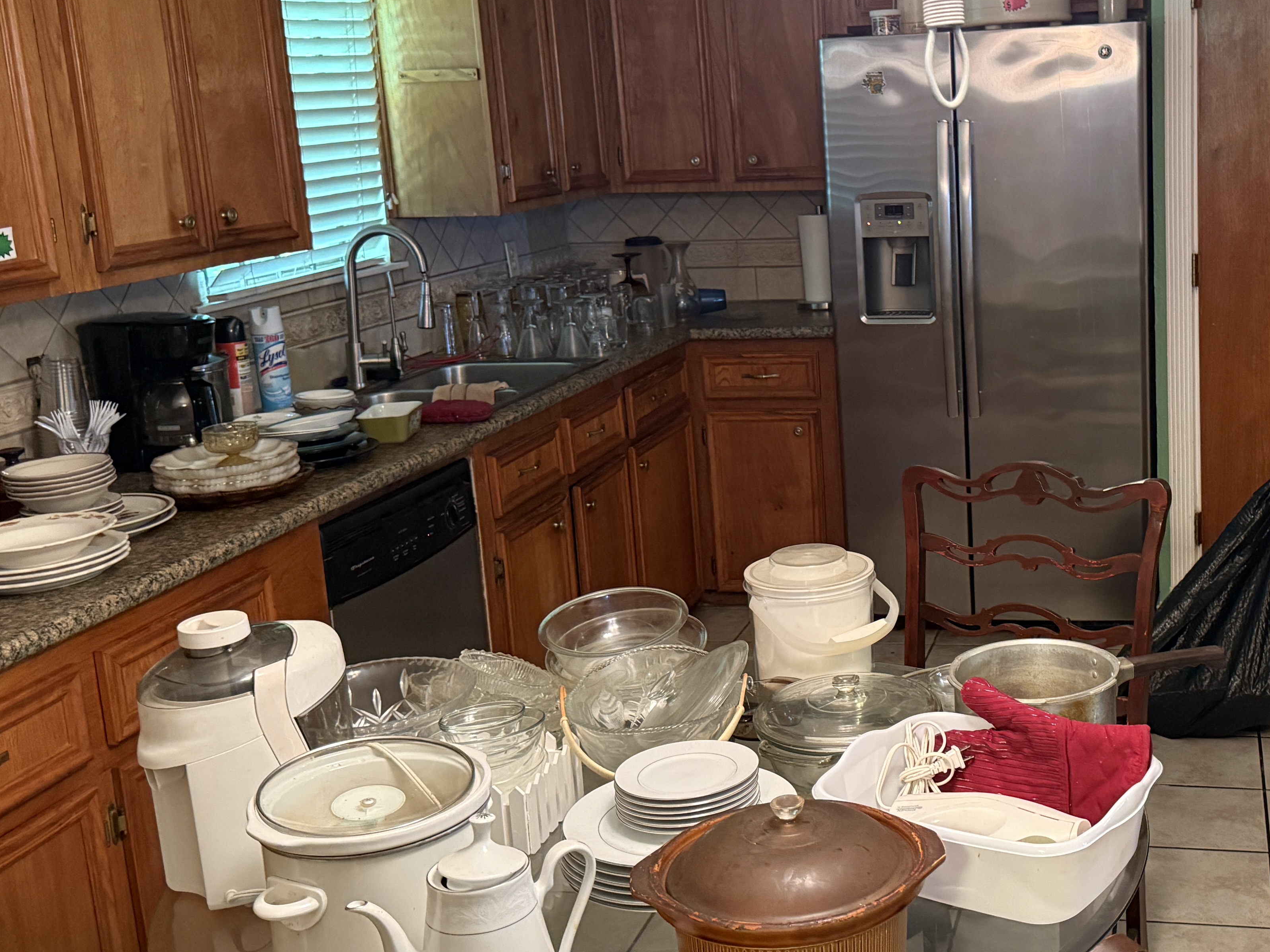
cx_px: 921
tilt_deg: -9.8
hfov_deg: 42.8
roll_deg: +2.8
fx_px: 1578
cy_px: 433
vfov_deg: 33.6
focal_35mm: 43
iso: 640
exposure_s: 1/40
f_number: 1.78
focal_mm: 6.76
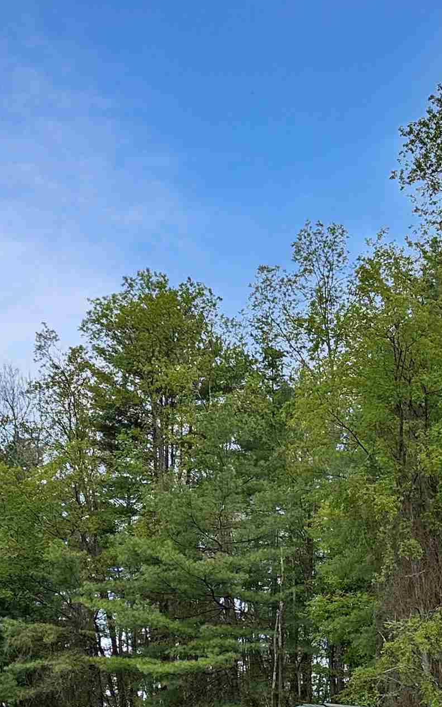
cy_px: 574
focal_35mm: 62
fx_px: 1195
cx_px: 349
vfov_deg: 32.0
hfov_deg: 20.7
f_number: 1.78
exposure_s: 1/1453
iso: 80
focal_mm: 6.86
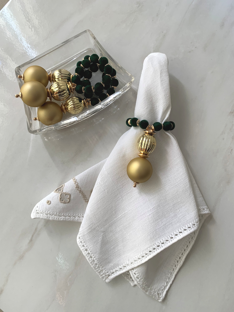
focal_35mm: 26
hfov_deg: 53.1
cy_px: 156
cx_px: 117
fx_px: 234
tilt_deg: -84.9
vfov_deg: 67.3
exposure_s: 1/122
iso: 25
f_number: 1.8
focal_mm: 4.25
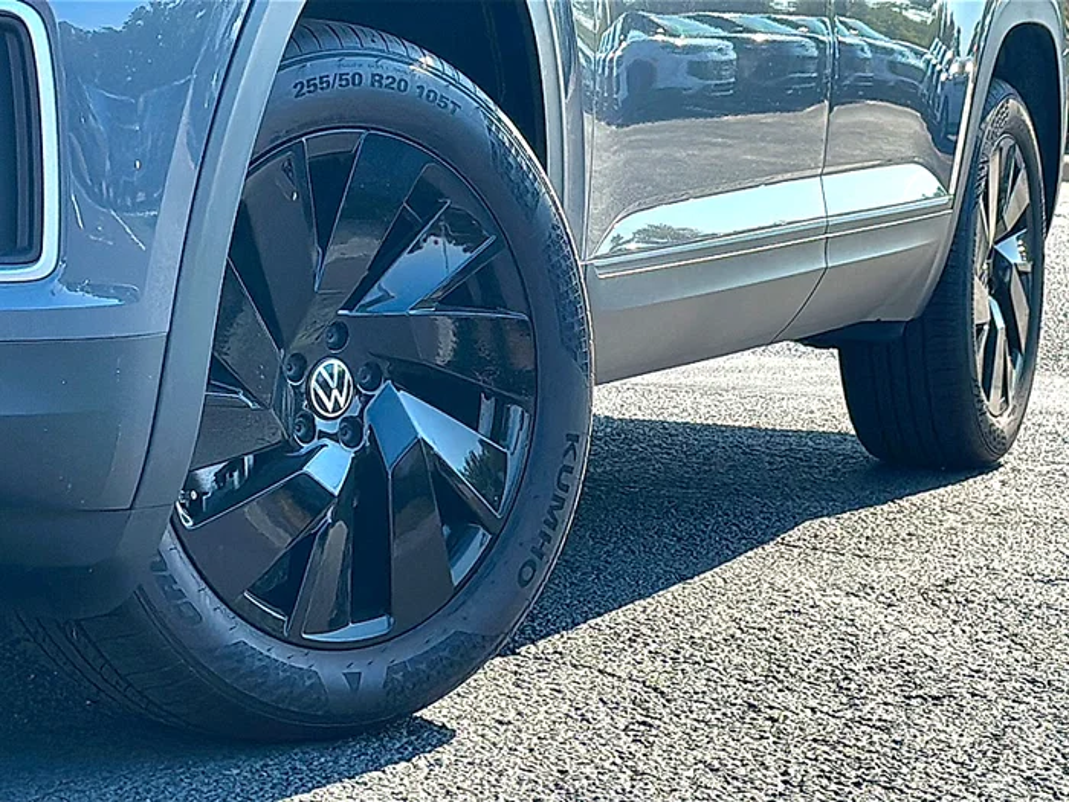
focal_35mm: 84
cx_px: 534
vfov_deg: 17.6
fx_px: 2594
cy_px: 401
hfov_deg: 23.3
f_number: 1.78
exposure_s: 1/2545
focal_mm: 6.86
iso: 100
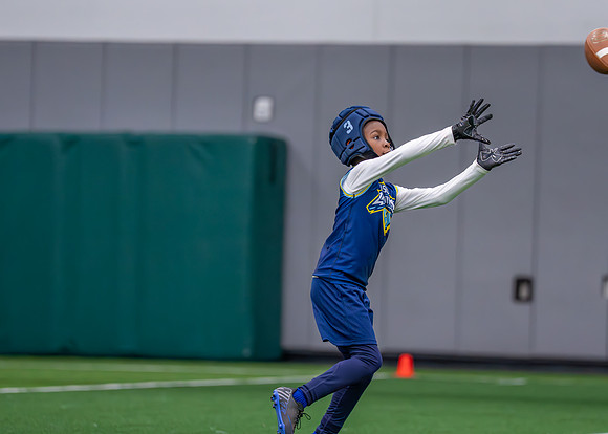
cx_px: 333
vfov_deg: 5.3
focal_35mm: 270
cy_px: 226
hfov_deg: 7.5
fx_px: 4666
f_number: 2.8
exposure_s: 1/1000
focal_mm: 175
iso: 5000
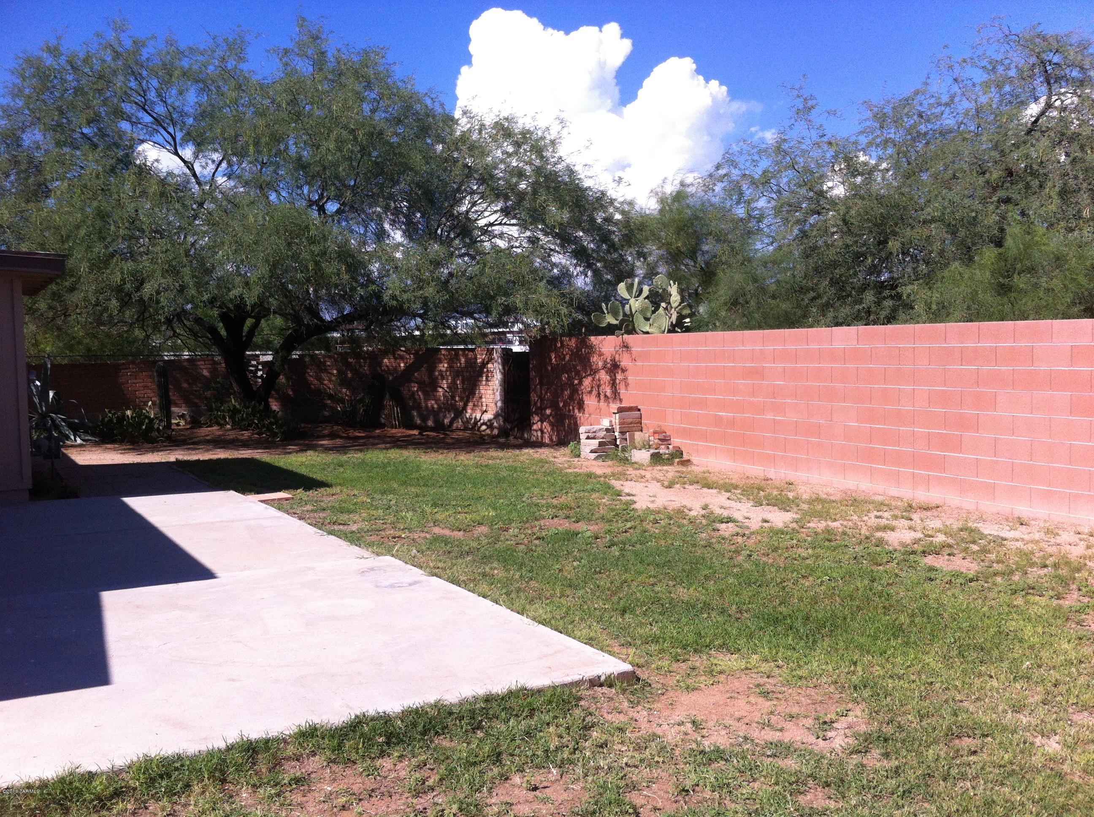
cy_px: 408
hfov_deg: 52.7
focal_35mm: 35
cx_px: 547
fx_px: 1104
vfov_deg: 40.6
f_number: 2.8
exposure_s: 1/1588
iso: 80
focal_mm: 3.85
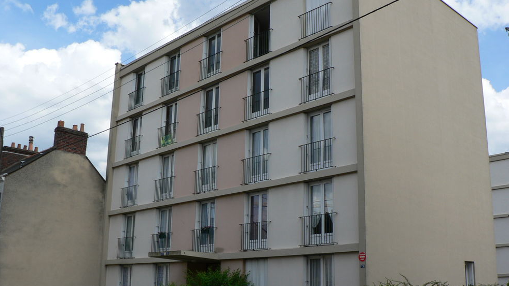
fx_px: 540
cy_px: 168
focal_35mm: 40
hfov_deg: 50.5
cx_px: 258
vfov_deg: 29.7
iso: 80
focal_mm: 6
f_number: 5
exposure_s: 1/400
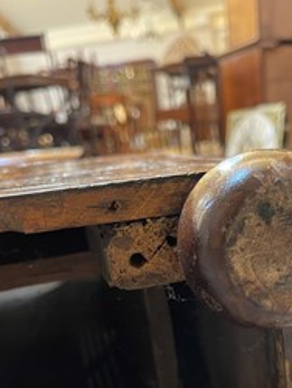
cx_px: 221
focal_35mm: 40
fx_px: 449
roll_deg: +4.7
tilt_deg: -18.6
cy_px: 295
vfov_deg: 45.0
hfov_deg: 35.2
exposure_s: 1/33
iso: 400
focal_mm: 5.1
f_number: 1.6
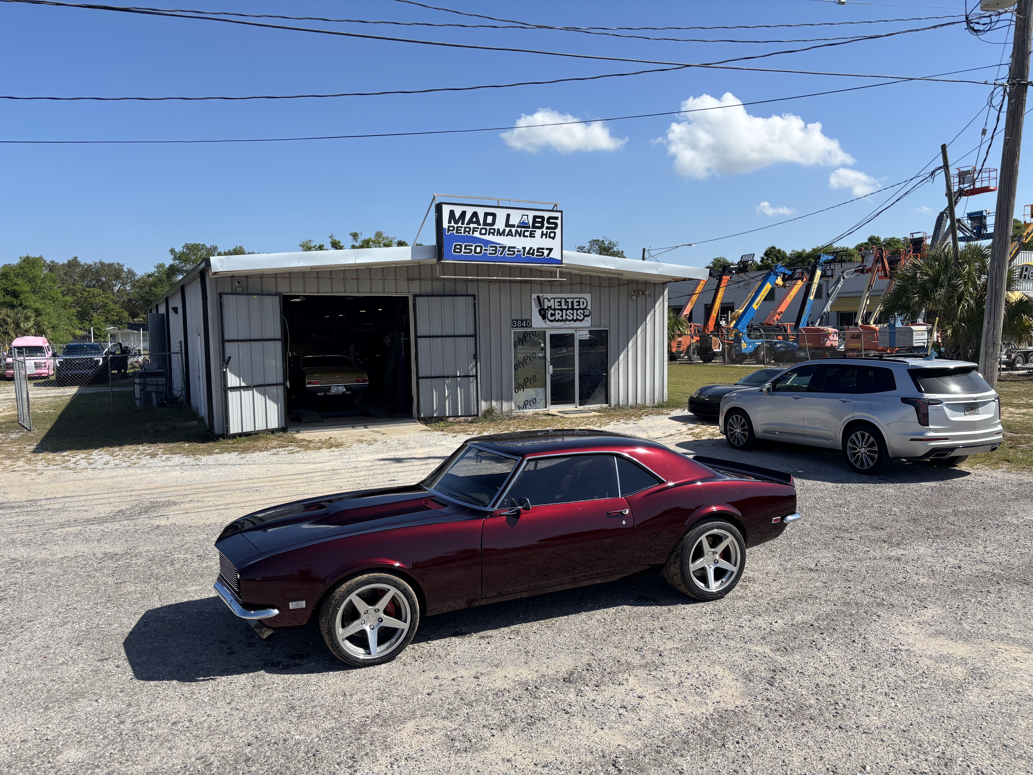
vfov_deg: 53.1
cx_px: 516
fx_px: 776
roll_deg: +0.3
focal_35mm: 26
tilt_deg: -5.2
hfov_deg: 67.3
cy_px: 388
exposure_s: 1/3413
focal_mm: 5.96
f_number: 1.6
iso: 50
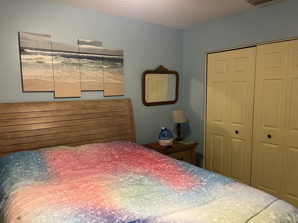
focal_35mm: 26
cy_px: 112
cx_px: 149
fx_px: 224
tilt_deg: -6.4
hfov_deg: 67.3
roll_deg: +0.9
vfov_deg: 53.1
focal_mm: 5.1
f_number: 1.6
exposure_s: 1/60
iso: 250
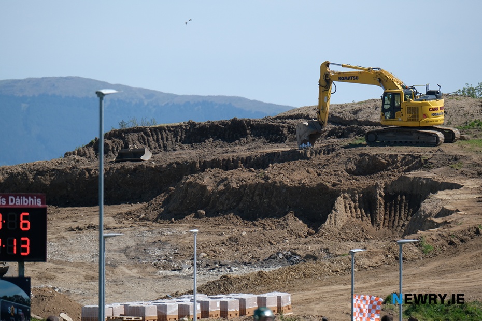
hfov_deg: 4.4
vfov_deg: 2.9
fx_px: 6266
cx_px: 241
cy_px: 160
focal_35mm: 468
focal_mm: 312
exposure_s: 1/2700
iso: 800
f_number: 5.6
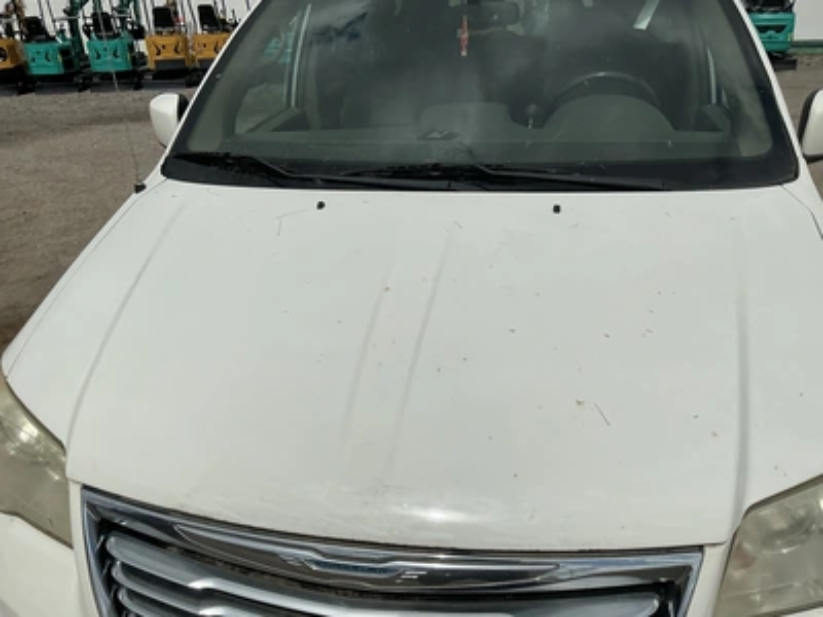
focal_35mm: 28
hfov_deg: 63.4
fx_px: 666
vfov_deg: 49.7
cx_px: 412
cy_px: 308
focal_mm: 3
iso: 25
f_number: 1.8
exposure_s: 1/8621
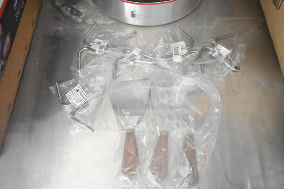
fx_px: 260
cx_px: 142
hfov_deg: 57.2
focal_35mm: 33
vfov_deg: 40.0
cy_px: 94
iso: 8000
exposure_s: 1/30
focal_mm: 22
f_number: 3.8
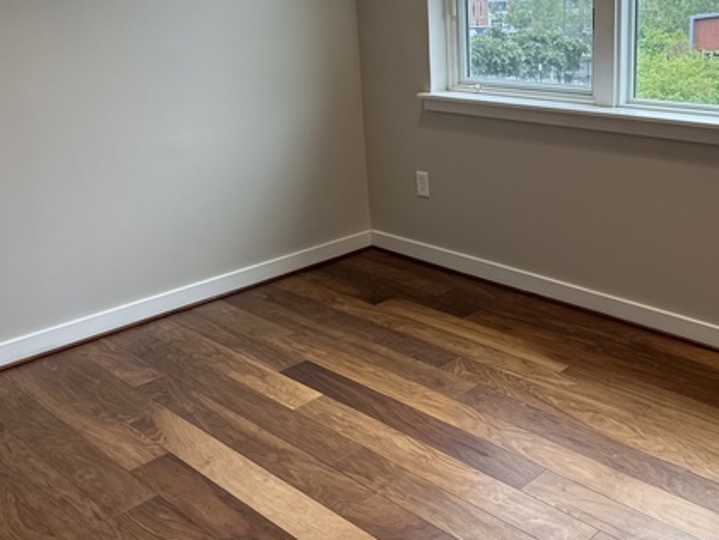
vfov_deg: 37.0
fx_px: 790
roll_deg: +1.4
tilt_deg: -11.6
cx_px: 539
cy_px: 152
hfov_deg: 47.2
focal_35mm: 38
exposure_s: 1/364
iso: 80
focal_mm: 6.86
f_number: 1.78
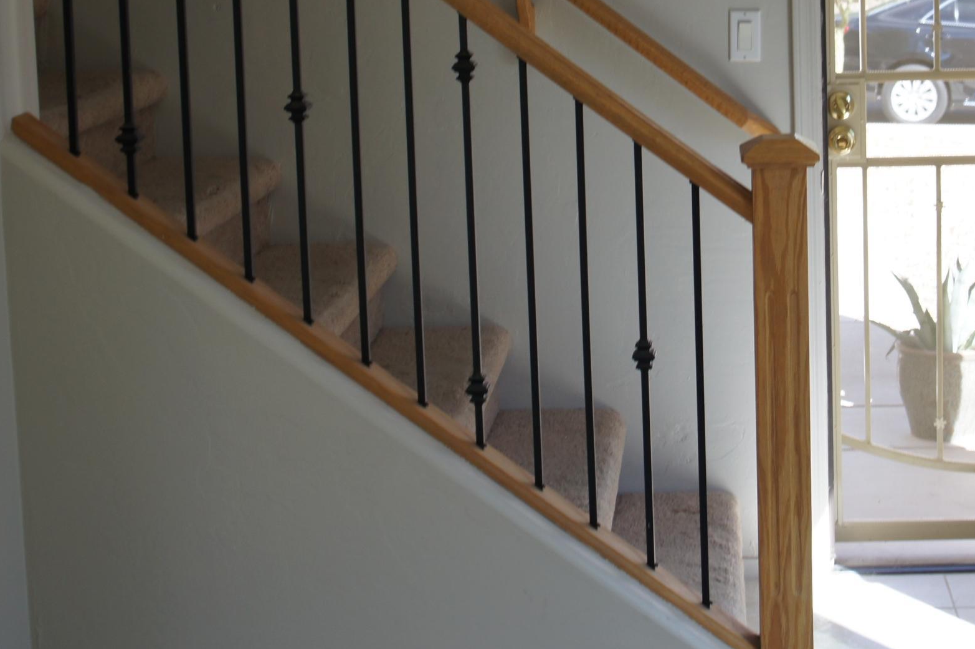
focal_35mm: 69
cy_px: 100
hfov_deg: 29.0
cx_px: 672
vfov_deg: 19.4
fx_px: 1867
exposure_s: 1/200
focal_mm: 24
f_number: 4.5
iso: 200
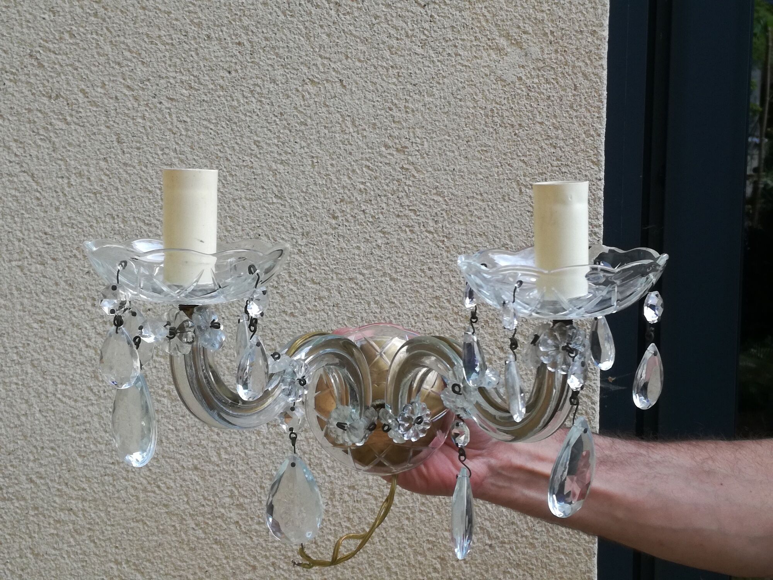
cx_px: 386
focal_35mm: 49
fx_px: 1094
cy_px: 290
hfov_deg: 38.9
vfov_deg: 29.7
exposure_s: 1/190
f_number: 2
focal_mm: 3.79
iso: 50
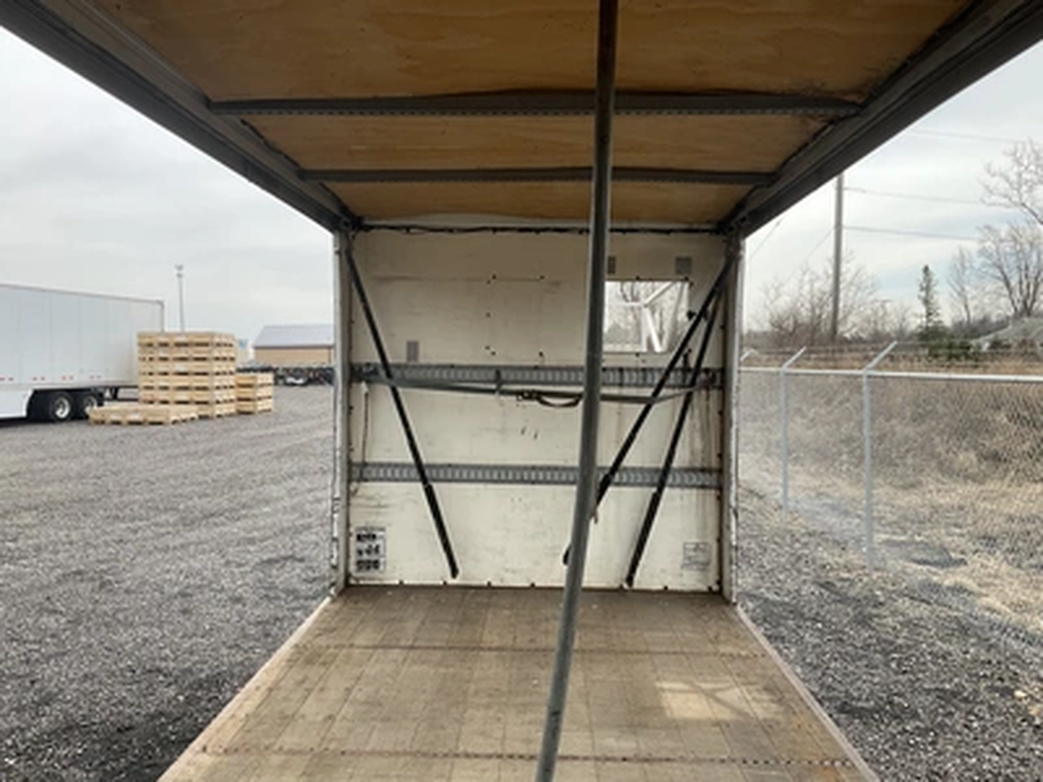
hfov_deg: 61.7
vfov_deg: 48.2
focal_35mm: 29
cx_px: 522
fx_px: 874
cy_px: 391
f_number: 1.8
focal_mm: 3
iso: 25
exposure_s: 1/912
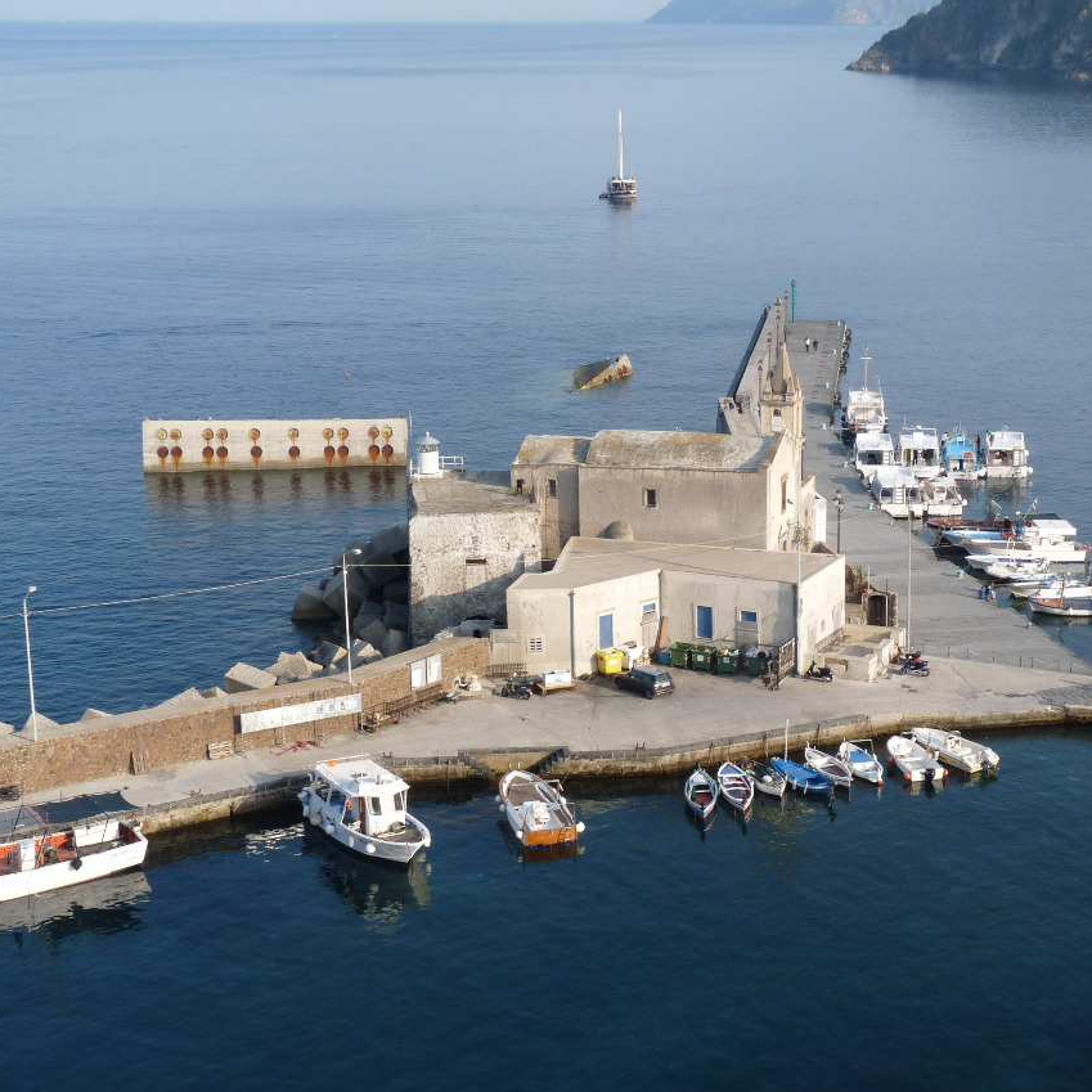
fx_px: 2141
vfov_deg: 28.6
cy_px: 557
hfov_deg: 28.5
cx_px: 704
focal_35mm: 60
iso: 100
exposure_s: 1/250
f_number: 5.6
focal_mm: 8.5
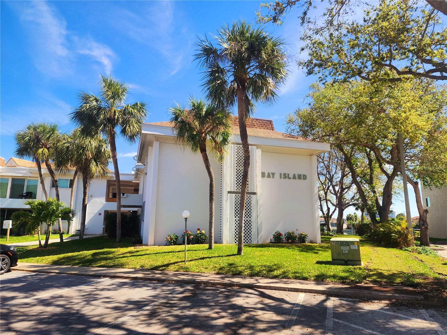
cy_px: 168
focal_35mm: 23
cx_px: 224
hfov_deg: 73.9
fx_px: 297
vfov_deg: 58.9
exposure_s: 1/625
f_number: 1.8
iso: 12
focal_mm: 6.4
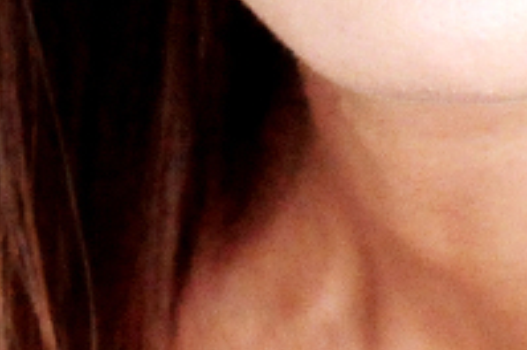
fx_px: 9894
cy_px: -198
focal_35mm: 677
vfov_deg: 2.0
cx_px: 103
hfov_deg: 3.1
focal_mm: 70
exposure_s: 1/200
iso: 2000
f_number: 7.1
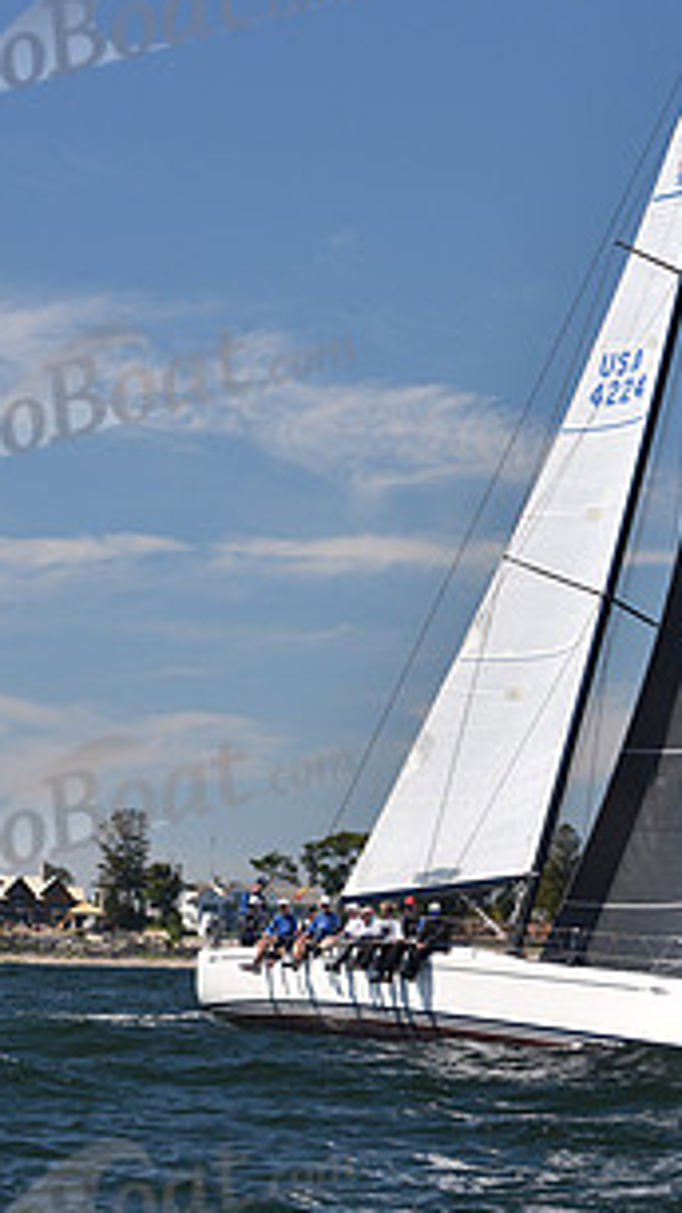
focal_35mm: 163
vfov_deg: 13.2
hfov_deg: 7.4
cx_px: 561
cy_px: 559
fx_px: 5243
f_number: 4.5
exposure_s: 1/800
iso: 200
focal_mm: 82
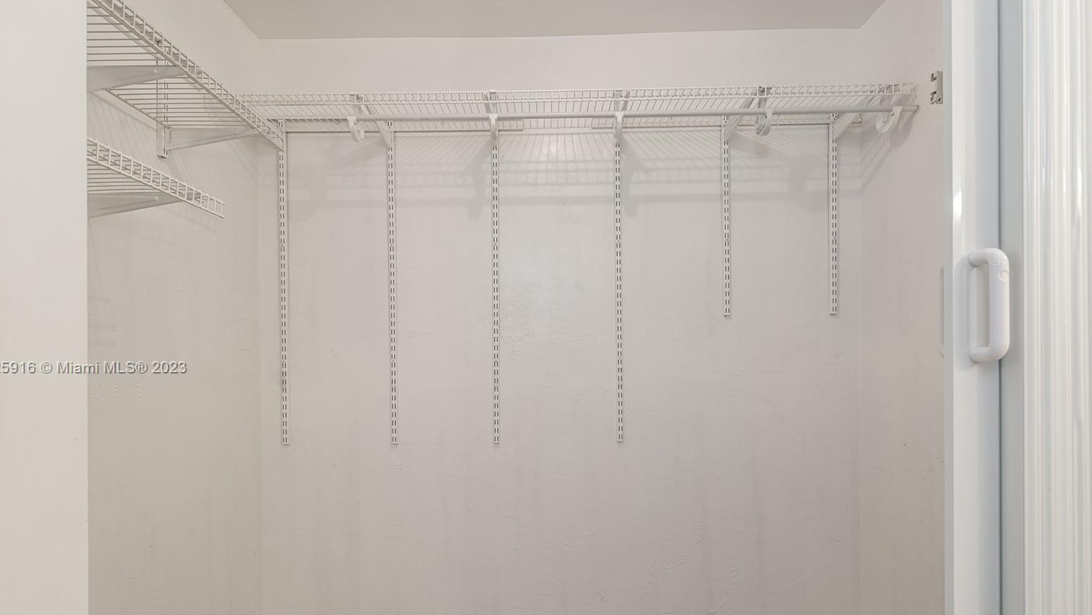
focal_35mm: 18
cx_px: 538
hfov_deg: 92.6
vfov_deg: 60.5
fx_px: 521
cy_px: 368
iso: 100
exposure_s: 1/4
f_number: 9
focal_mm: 16
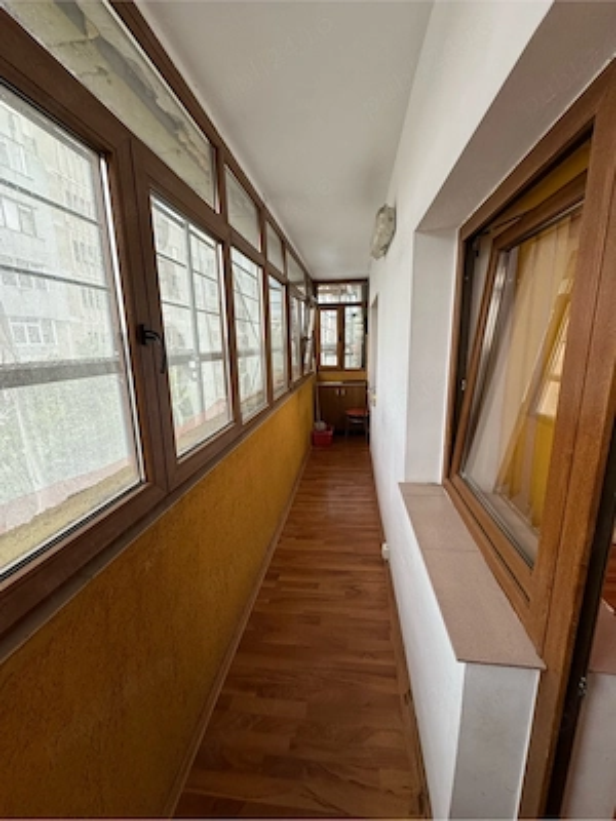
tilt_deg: -11.0
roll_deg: +0.8
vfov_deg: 102.1
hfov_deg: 85.7
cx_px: 308
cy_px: 410
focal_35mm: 14
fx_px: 332
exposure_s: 1/50
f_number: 2.2
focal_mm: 2.22
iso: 250
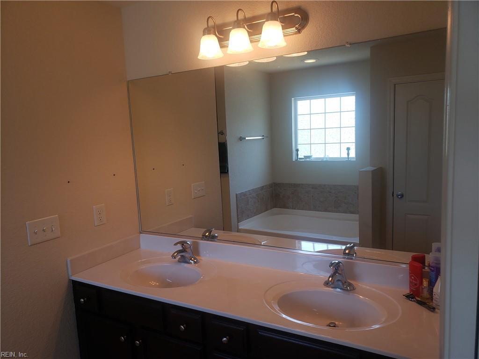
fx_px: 360
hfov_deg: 67.3
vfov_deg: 53.1
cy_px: 180
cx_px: 240
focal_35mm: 26
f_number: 2.4
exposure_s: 1/60
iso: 50
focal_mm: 4.3
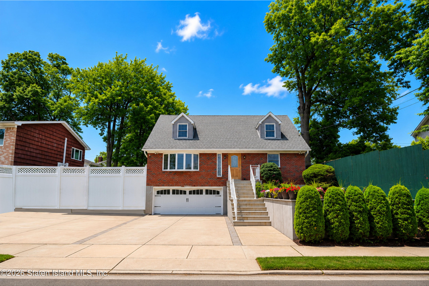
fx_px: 226
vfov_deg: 64.6
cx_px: 214
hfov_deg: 86.9
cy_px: 143
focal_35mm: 19
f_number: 7.1
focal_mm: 19
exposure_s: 1/200
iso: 100
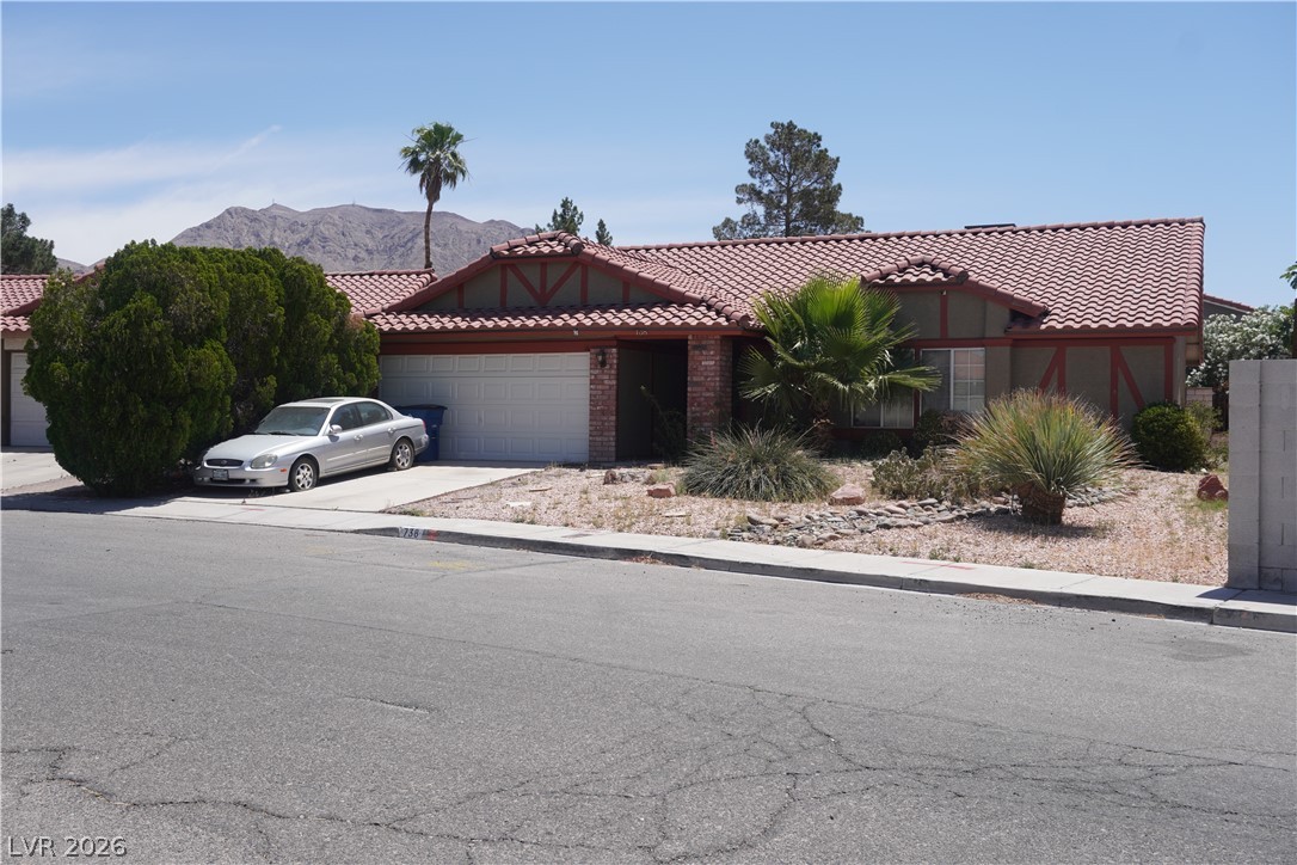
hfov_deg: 55.1
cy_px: 432
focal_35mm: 34
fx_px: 1243
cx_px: 648
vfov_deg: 38.4
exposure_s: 1/320
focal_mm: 23
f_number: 8
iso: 100
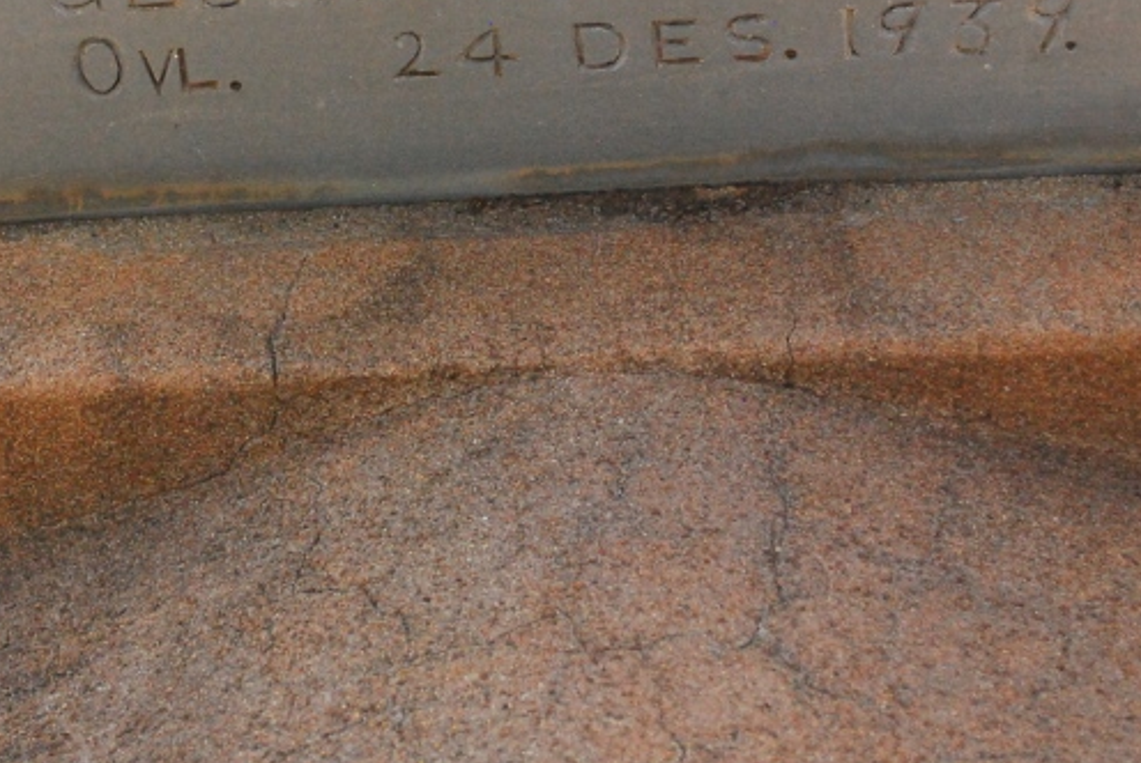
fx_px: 3141
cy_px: 95
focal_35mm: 99
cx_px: 409
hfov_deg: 20.5
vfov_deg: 13.8
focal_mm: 32
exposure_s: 1/1600
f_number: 5
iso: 1600
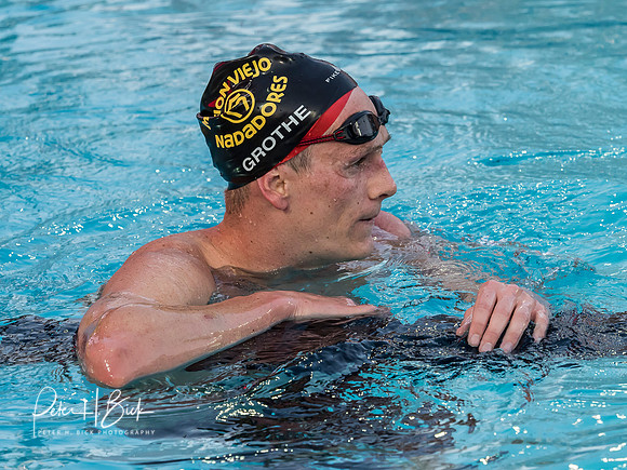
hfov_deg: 6.3
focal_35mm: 316
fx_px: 5729
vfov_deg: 4.7
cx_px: 315
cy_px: 160
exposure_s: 1/800
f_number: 4
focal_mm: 115
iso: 640
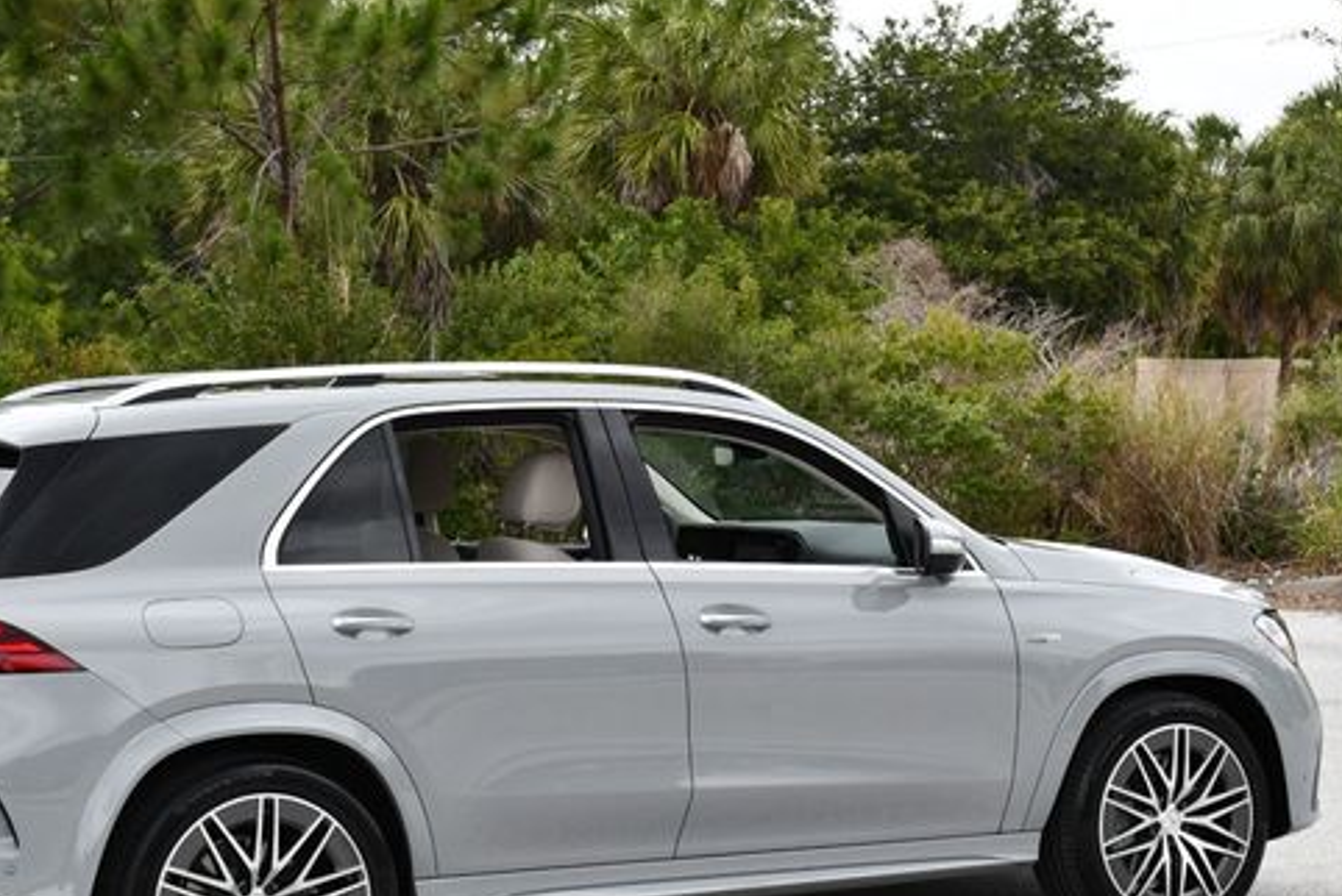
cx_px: 526
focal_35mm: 77
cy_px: 570
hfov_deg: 26.2
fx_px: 2872
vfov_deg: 17.7
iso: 200
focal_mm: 29
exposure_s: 1/250
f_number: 8
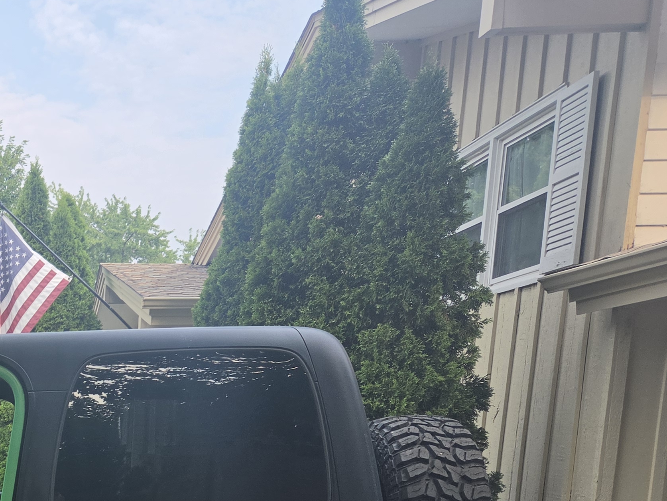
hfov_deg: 30.2
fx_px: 1060
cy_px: 594
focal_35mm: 55
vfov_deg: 24.2
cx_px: -115
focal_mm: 5.4
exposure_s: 1/1276
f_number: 1.8
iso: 80
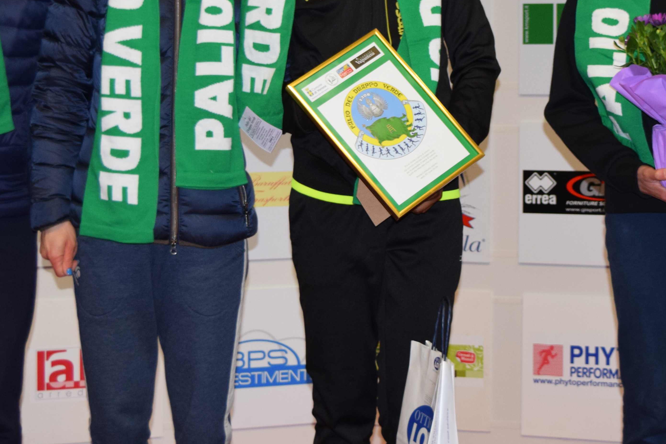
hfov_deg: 20.4
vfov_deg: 13.6
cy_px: 78
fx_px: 1851
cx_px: 415
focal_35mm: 100
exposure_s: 1/100
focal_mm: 31
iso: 800
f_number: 5
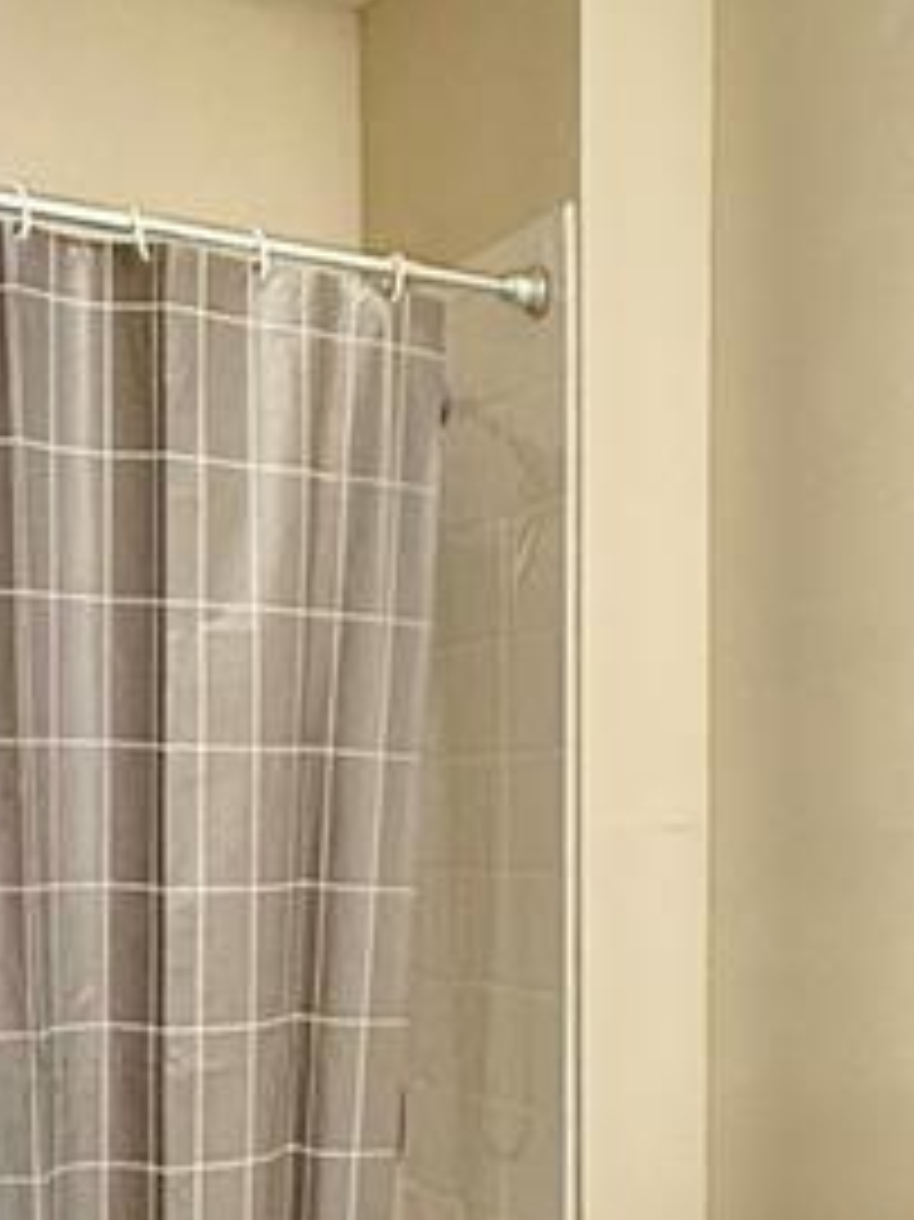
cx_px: 1139
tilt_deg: -1.9
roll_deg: -1.3
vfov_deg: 30.6
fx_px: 2184
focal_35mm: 62
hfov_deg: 21.7
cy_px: 950
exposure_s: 1/60
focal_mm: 2.22
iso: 250
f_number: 2.2
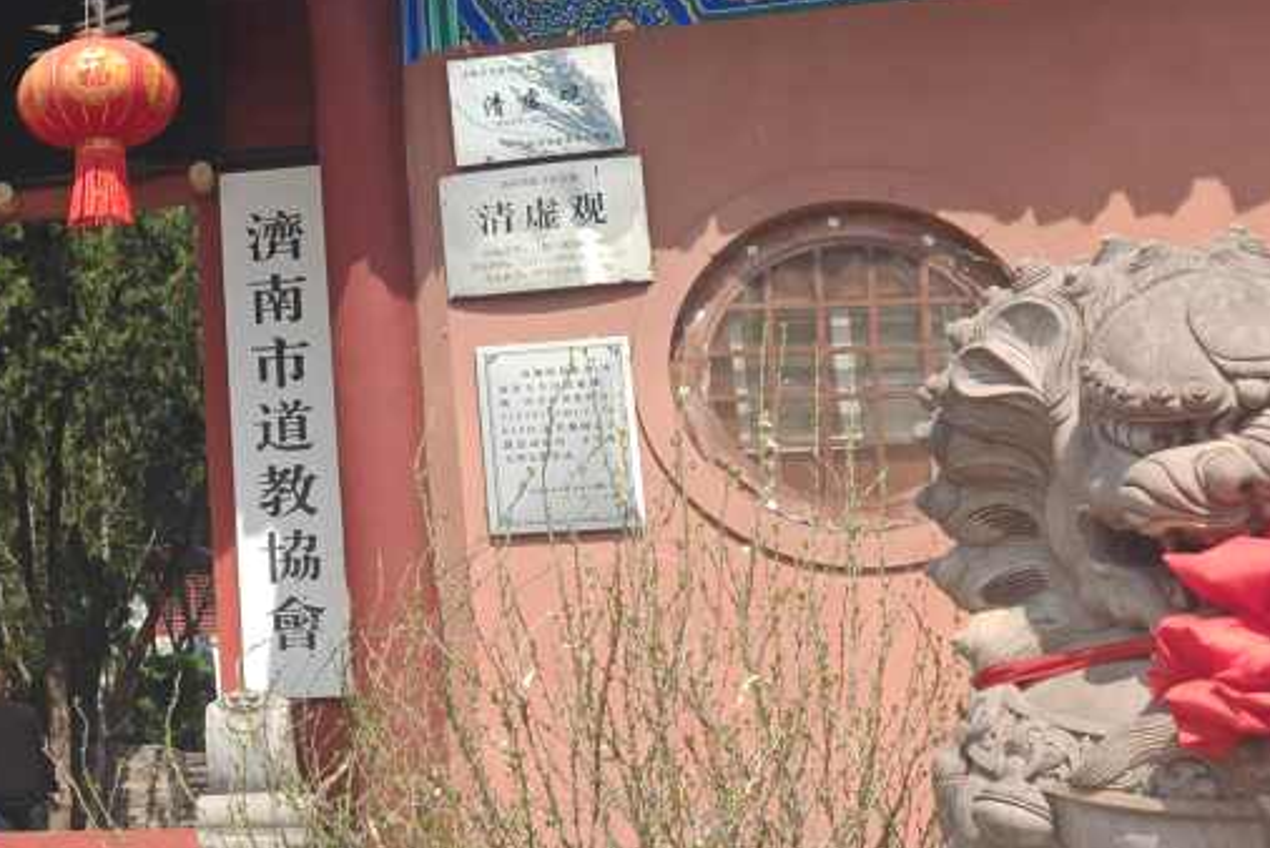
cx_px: -276
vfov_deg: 19.2
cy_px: 386
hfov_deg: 25.4
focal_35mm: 71
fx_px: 2506
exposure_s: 1/2100
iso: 50
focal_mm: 7.62
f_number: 1.6
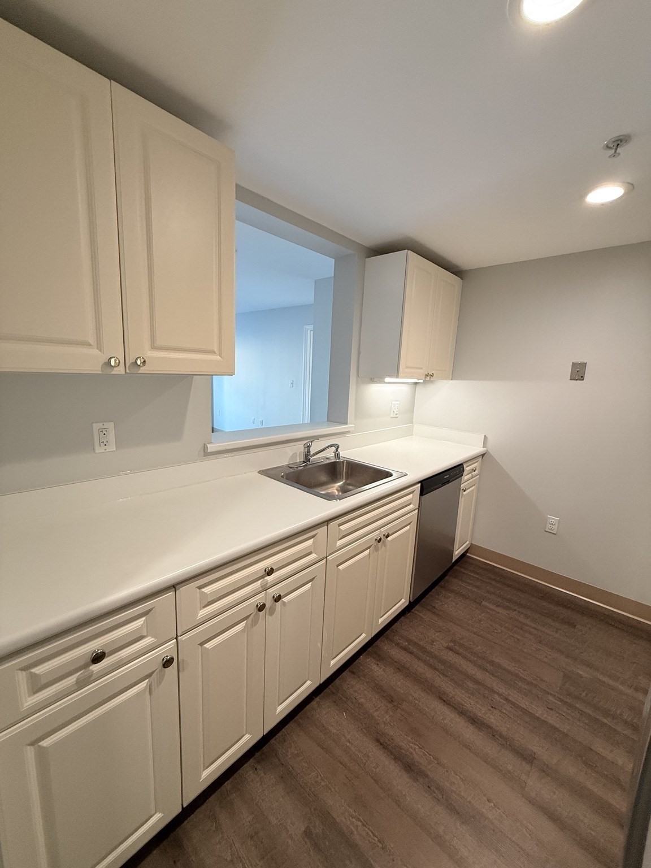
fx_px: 351
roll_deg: -2.5
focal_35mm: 14
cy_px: 434
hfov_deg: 85.7
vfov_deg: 102.1
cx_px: 326
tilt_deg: -10.2
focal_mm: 2.22
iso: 250
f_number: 2.2
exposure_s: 1/120
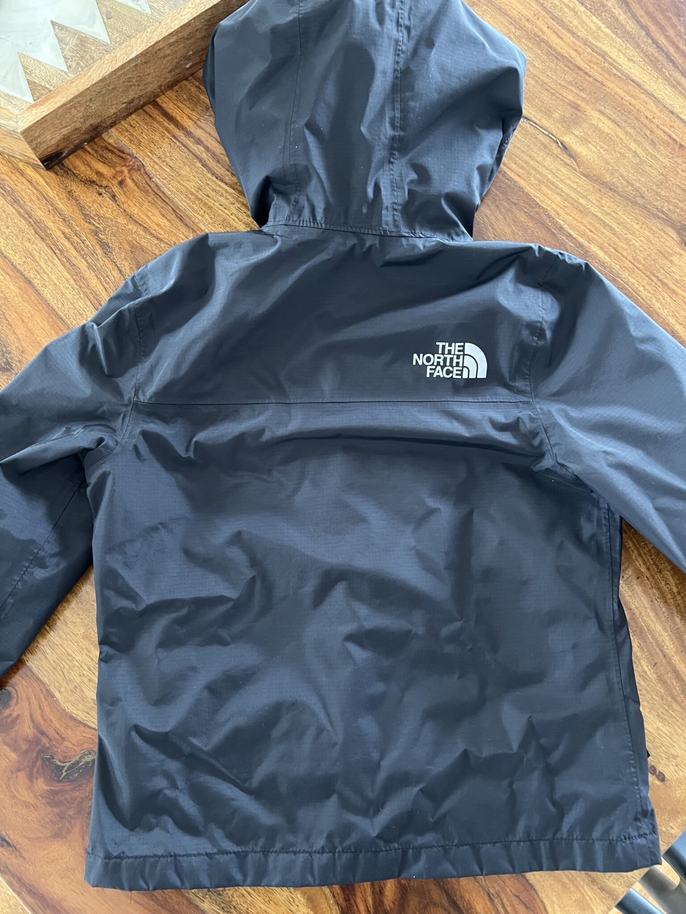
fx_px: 687
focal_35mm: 26
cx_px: 343
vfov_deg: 67.3
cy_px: 457
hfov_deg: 53.1
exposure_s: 1/40
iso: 640
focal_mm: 5.7
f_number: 1.5
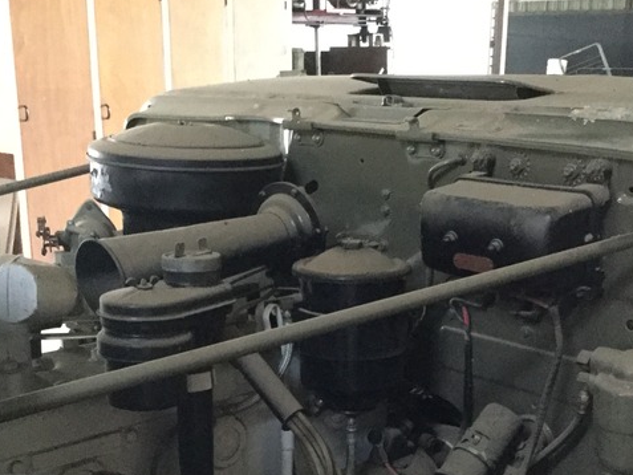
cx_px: 354
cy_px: 378
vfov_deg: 27.5
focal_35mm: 52
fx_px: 951
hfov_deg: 36.8
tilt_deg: -18.2
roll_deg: -1.2
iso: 400
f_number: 2.4
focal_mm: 3.3
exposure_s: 1/17
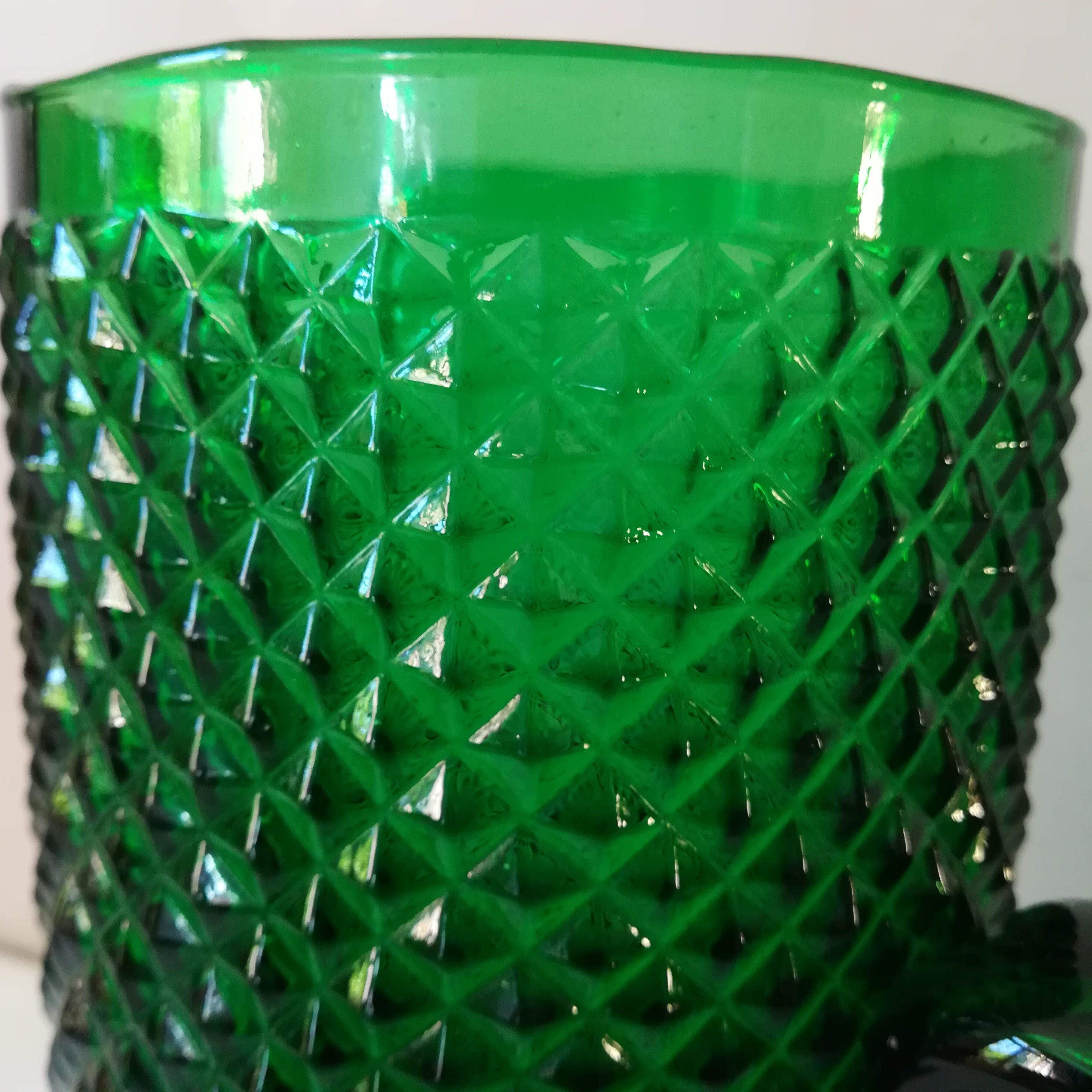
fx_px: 1106
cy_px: 529
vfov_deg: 52.5
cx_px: 542
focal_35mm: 31
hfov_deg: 52.5
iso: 250
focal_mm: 3.83
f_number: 2.2
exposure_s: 1/33.3
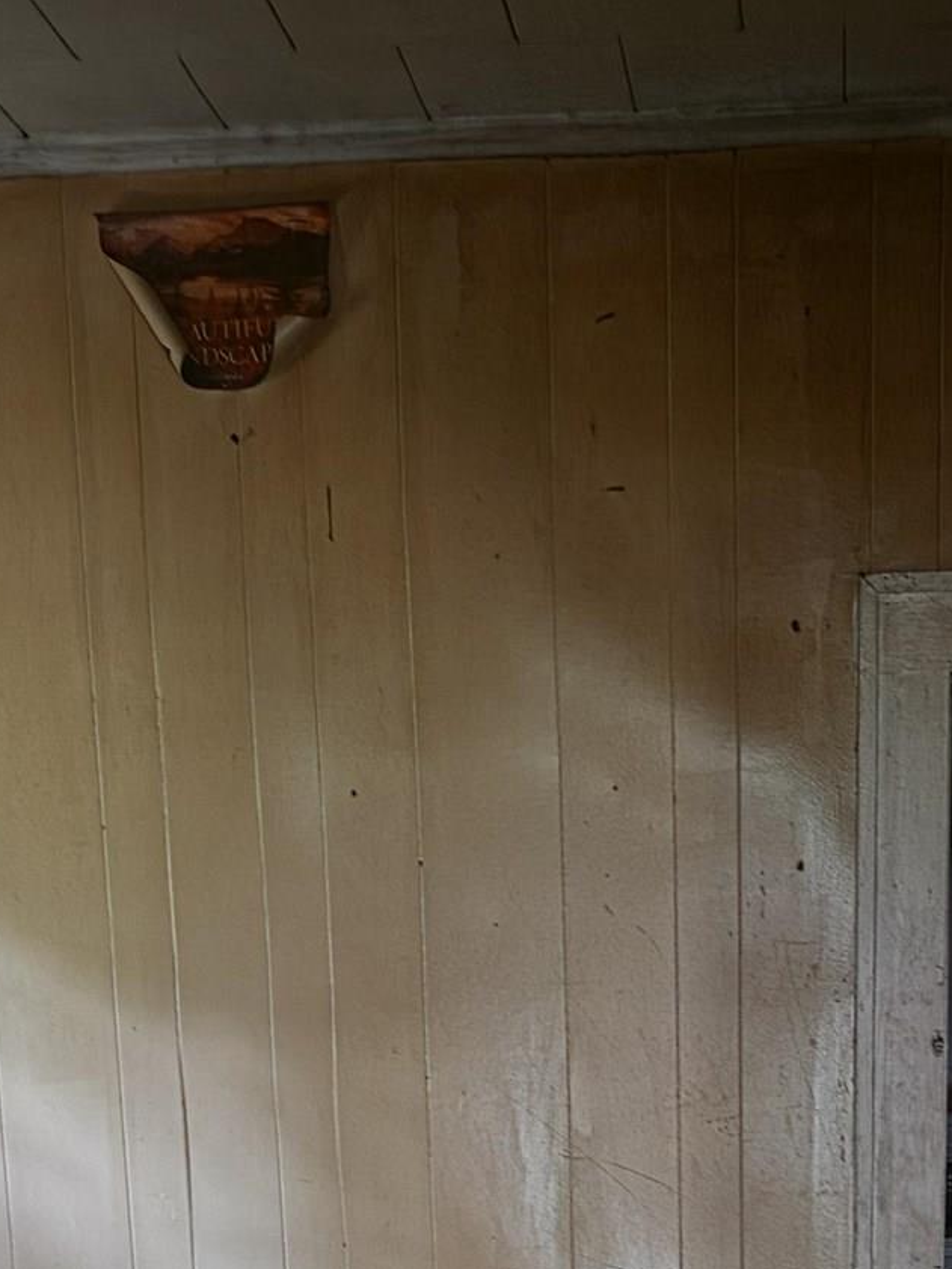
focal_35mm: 63
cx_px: 582
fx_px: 2310
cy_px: 1688
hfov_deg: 23.2
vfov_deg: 25.9
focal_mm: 6.5
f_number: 1.4
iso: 800
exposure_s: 1/8
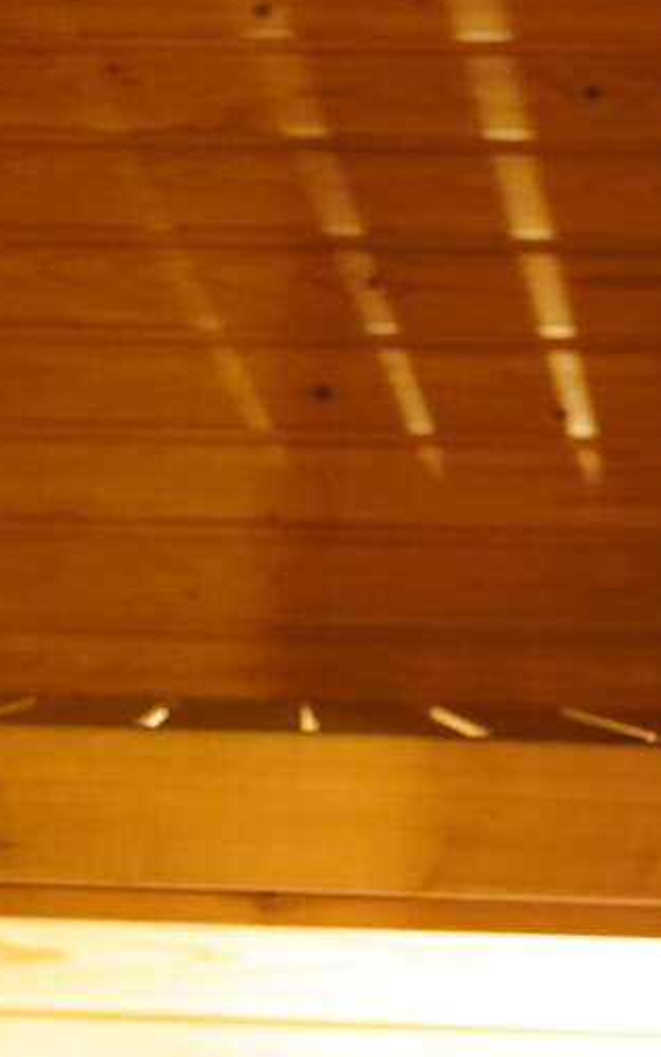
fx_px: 1757
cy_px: 689
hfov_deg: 21.1
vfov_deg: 33.2
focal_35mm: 61
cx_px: 172
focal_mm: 14
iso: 2000
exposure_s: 1/30
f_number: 1.8
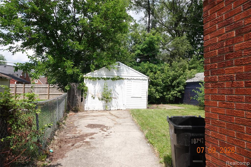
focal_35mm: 24
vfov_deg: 53.1
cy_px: 84
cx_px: 126
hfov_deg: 73.8
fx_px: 167
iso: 100
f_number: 4
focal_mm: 8.8
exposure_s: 1/500
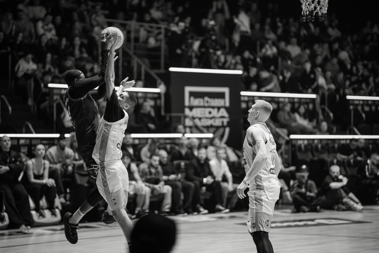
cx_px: 182
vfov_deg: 15.5
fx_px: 928
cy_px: 129
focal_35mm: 88
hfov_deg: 23.1
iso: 640
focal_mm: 85
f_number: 1.4
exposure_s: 1/800
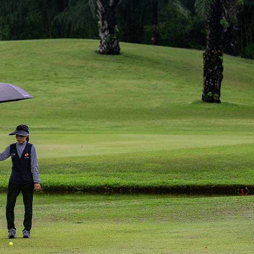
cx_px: 52
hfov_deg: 5.8
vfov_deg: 5.8
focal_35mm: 301
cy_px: 136
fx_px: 2499
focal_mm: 200
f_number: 5.6
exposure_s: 1/800
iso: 900
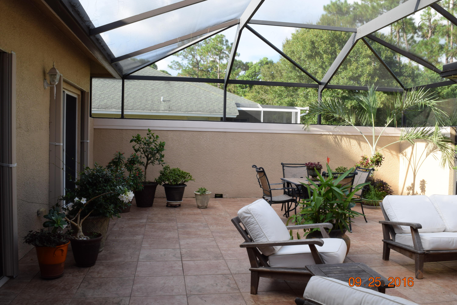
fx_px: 381
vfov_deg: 43.6
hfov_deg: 61.9
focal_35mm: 30
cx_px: 228
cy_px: 152
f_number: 16
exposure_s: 1/40
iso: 280
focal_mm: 20
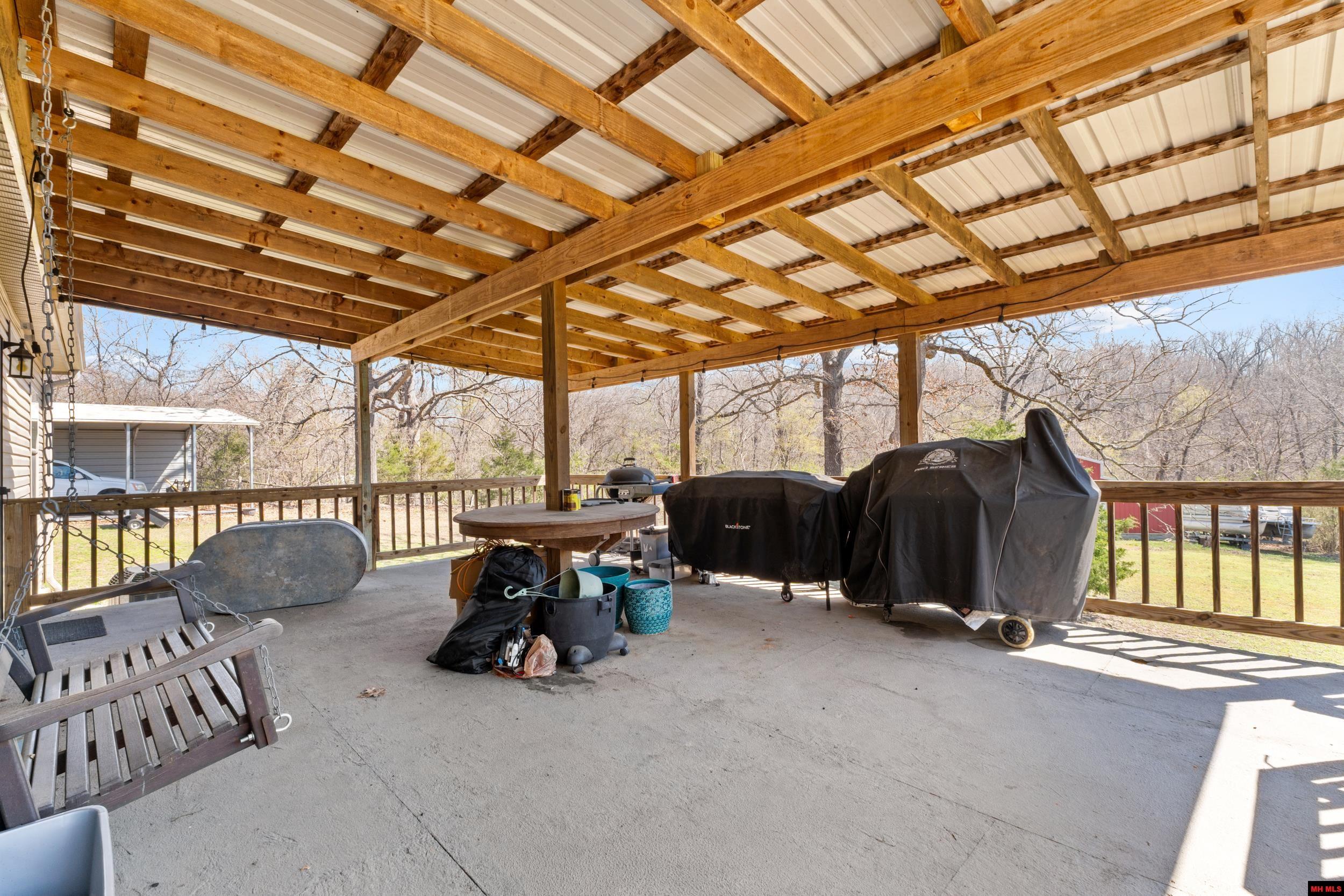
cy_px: 448
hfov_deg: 100.4
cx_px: 672
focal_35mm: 15
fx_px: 560
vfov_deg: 77.3
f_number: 9
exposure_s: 1/20
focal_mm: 10
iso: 200
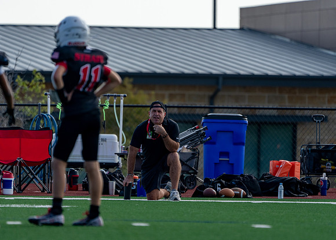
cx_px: 157
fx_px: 4630
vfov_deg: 3.0
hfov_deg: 4.2
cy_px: 136
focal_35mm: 485
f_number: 5.6
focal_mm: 400
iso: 500
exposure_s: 1/1250
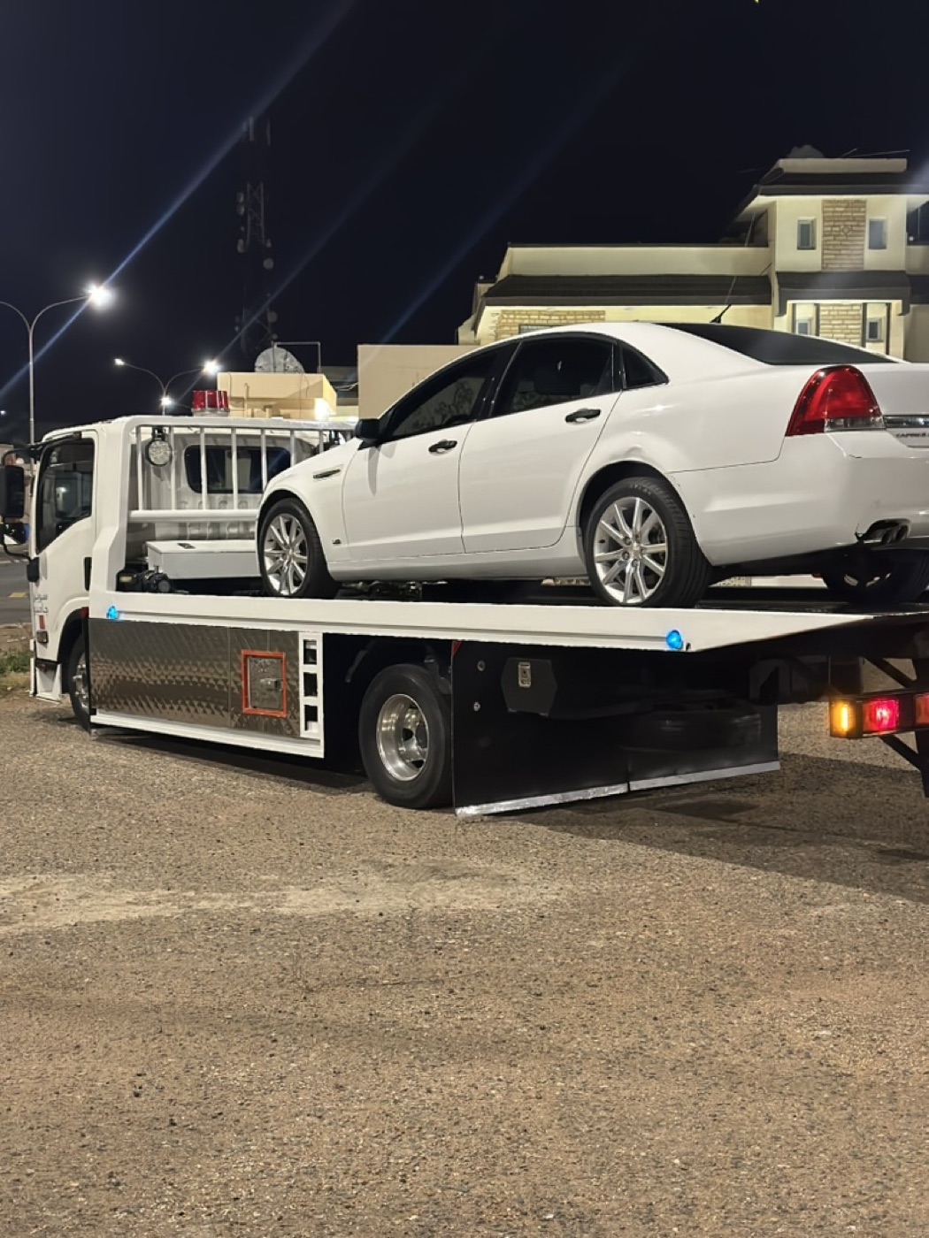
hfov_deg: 30.3
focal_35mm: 48
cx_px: 464
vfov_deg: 39.7
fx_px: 1718
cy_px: 619
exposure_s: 1/40
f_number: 1.78
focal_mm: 6.86
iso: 640
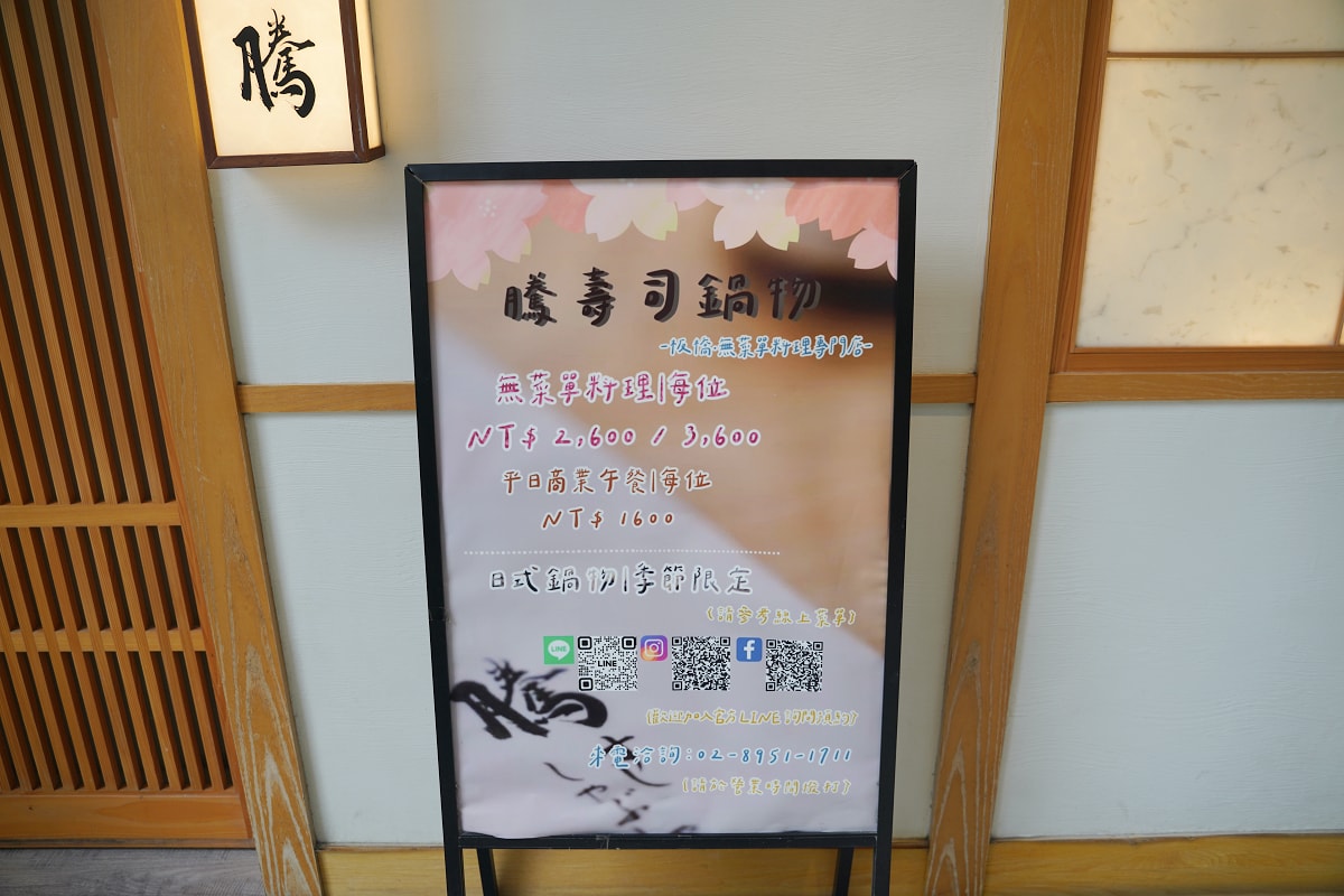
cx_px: 672
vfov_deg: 46.4
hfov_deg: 65.5
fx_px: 1045
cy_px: 448
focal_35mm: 28
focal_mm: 28
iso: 200
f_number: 4
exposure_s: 1/160
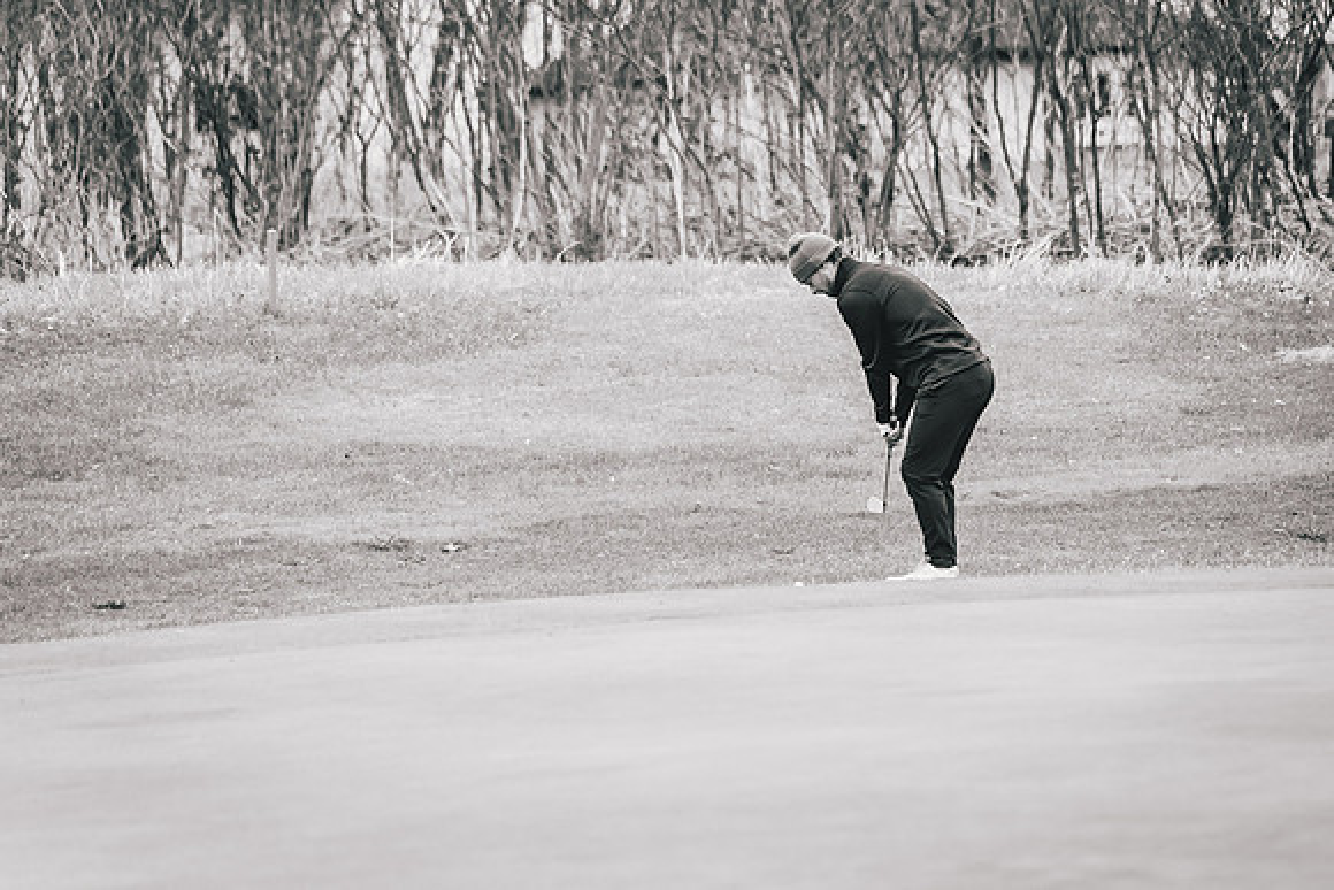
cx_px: 858
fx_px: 8617
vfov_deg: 5.9
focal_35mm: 232
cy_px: 341
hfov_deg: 8.8
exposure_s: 1/4000
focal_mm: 150
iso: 640
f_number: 2.8
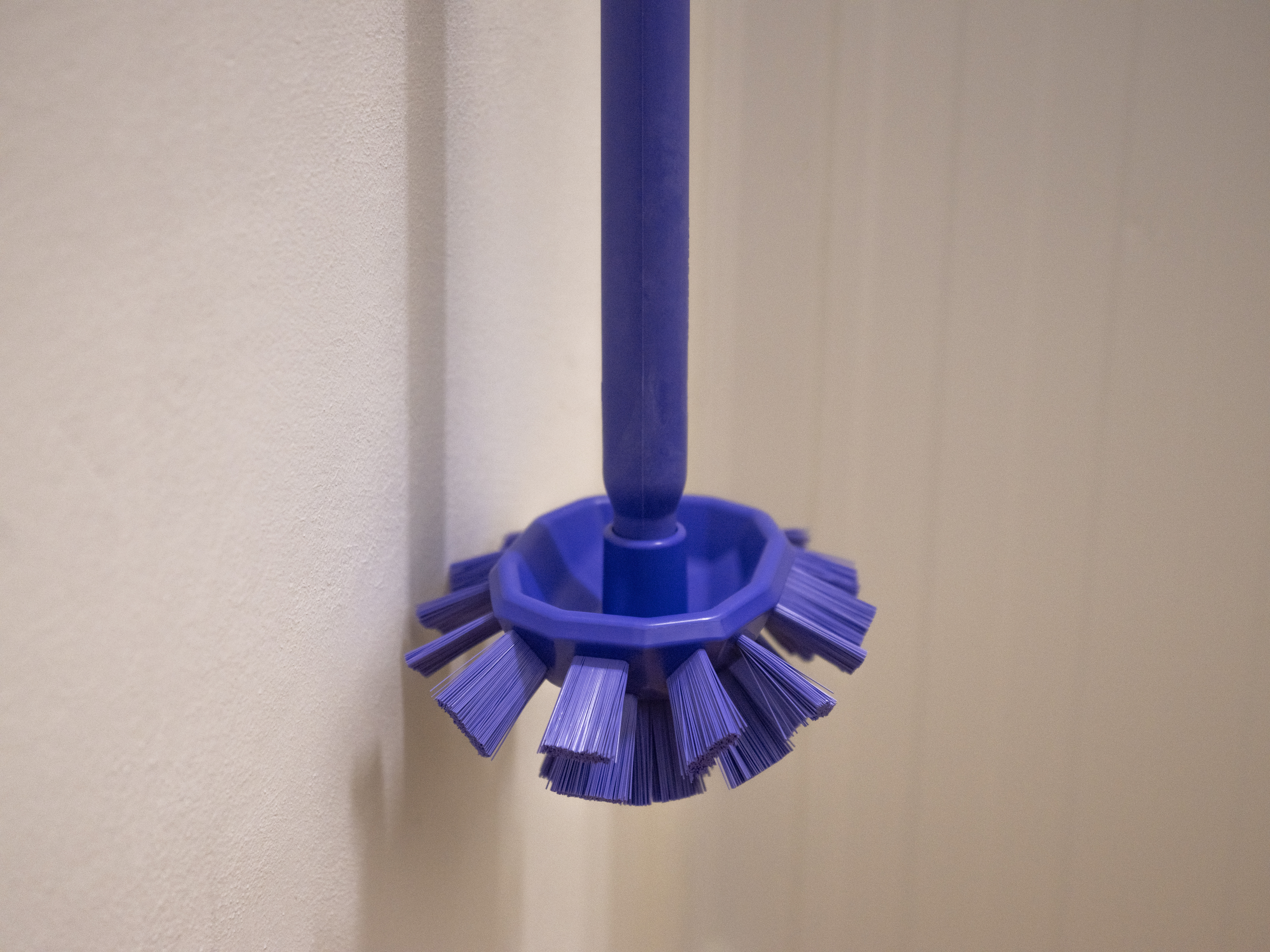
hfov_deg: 46.8
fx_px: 1468
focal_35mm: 40
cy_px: 476
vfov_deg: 36.0
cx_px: 635
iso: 1000
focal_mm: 50.8
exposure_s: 1/125
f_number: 4
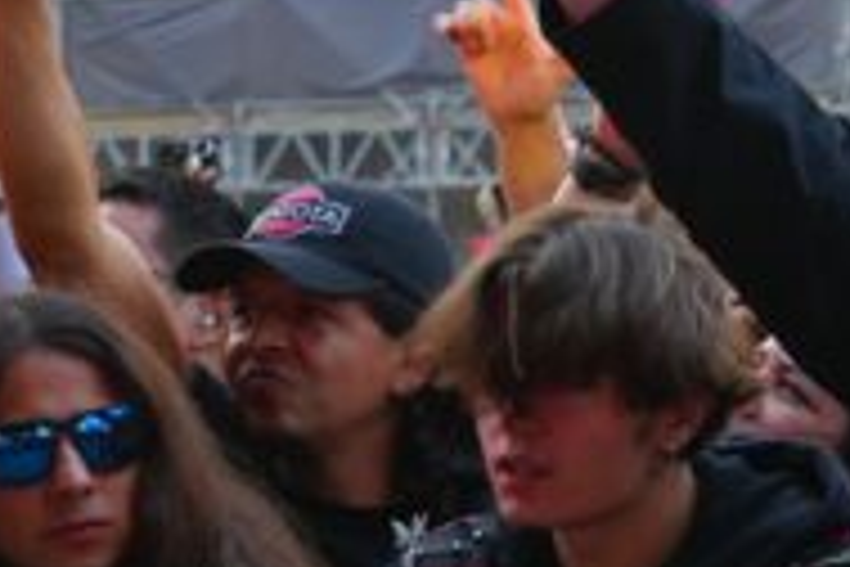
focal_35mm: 238
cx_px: 877
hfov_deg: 8.6
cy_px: 454
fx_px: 5620
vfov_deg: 5.8
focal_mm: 39
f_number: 4.5
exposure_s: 1/160
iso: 640
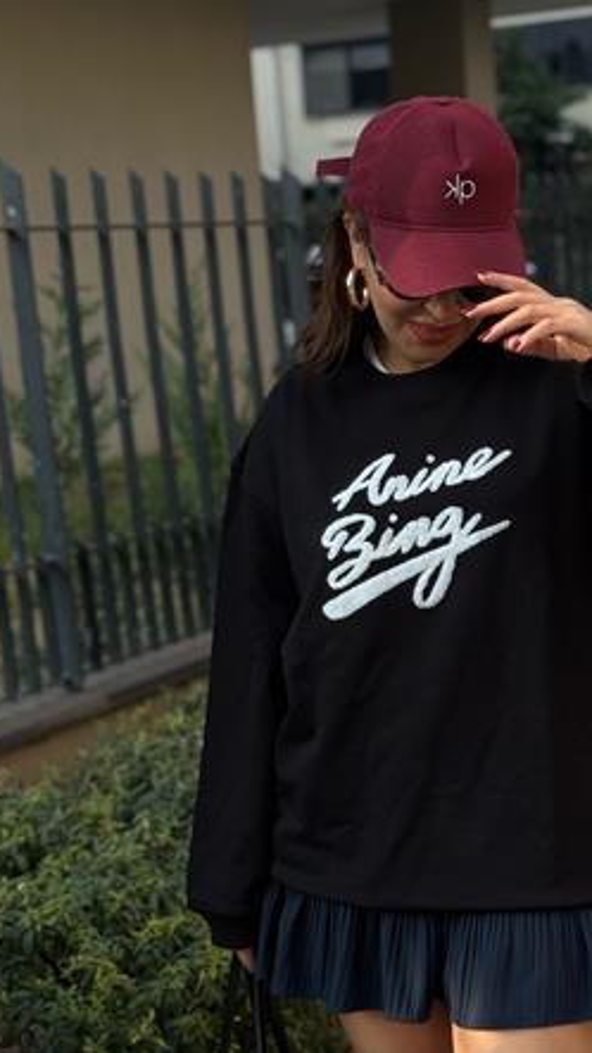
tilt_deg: -10.3
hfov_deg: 19.0
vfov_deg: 33.3
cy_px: 576
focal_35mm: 63
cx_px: 421
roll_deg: +3.1
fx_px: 1759
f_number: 1.78
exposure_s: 1/641
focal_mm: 6.76
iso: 100
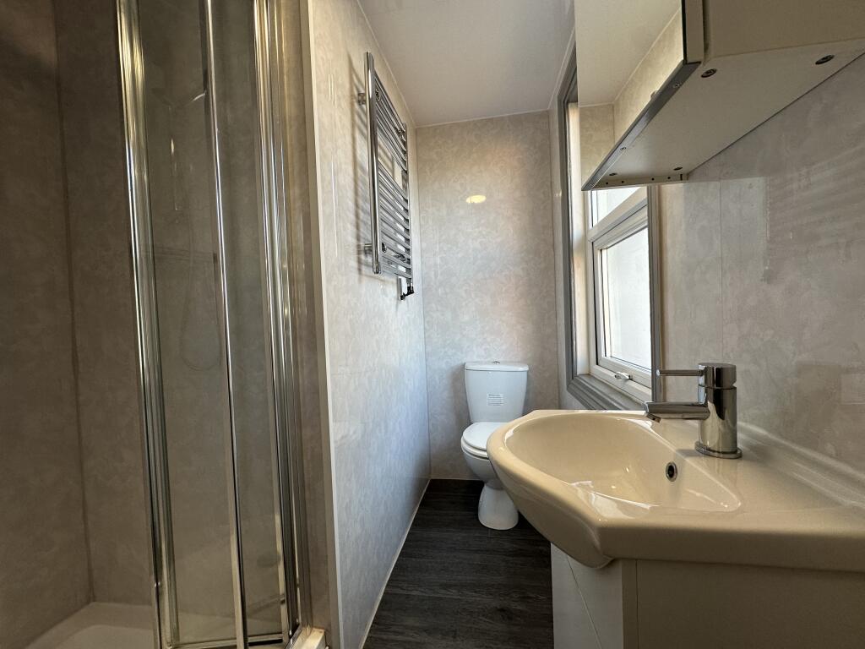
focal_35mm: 14
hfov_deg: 102.1
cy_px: 324
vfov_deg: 85.7
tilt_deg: -1.1
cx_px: 432
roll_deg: +2.7
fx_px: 350
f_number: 2.2
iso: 80
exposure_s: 1/100
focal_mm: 2.22
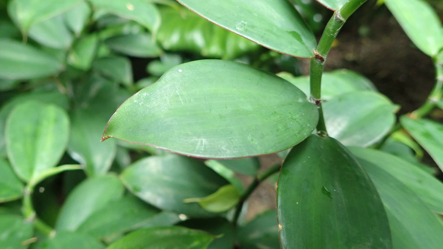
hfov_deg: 67.9
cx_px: 224
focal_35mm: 28
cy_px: 97
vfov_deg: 41.3
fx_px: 329
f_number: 2
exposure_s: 1/40
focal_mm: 4.5
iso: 400
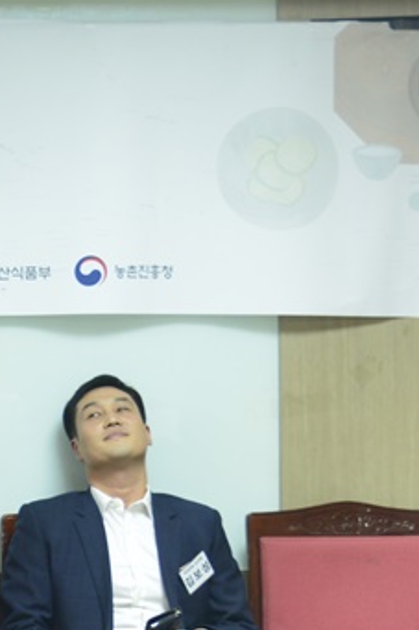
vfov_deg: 10.9
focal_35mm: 188
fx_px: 3285
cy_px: 310
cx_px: -583
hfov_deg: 6.9
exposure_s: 1/30
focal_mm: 40
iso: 800
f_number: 4
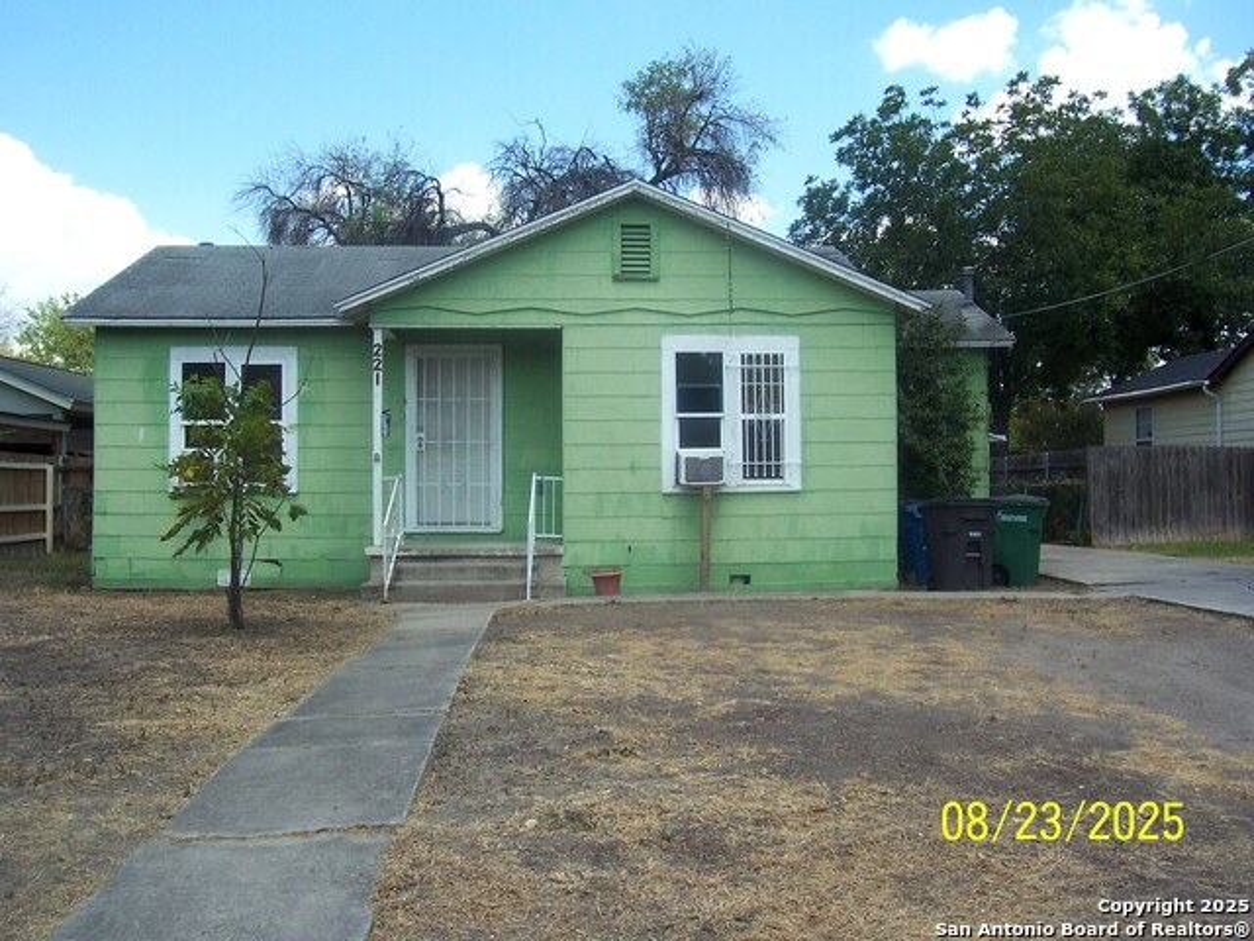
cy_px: 470
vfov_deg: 41.8
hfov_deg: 54.0
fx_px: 1232
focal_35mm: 34
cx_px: 627
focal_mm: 5.6
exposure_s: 1/250
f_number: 5.6
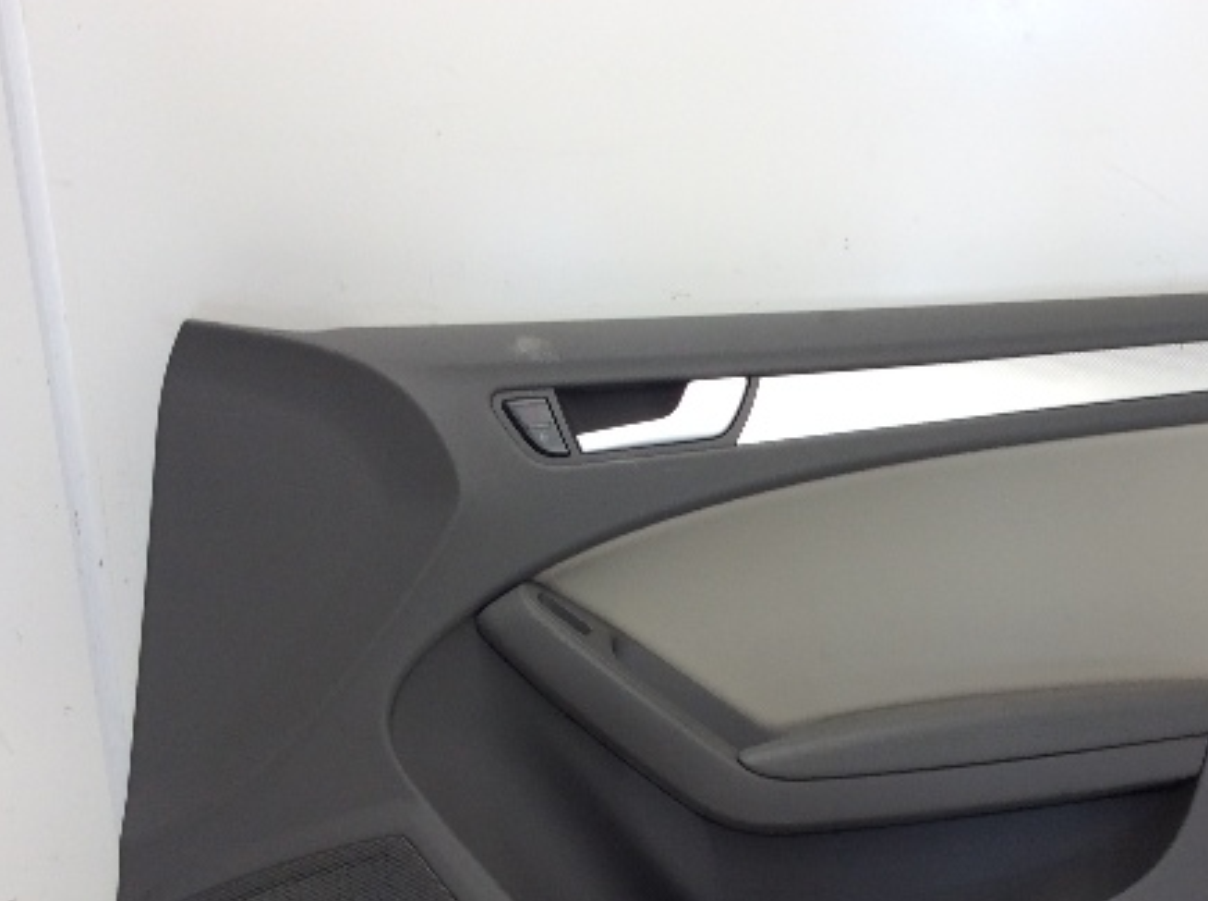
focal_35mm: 47
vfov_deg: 30.3
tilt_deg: -17.5
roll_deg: +2.7
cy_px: 654
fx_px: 1637
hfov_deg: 40.4
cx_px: 704
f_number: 2.4
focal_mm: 3.3
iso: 40
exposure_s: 1/40
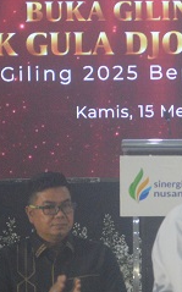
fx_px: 1638
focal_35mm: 206
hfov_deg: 6.3
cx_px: 215
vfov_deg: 10.2
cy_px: 232
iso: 2200
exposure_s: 1/80
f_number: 5.3
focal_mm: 46
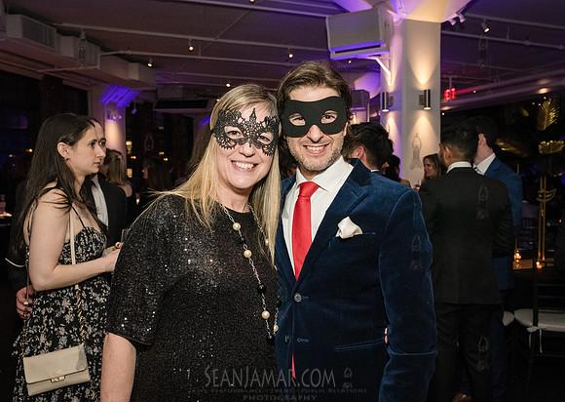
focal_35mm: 37
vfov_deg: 37.7
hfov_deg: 51.4
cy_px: 212
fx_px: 587
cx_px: 291
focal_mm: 26
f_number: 5
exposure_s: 1/200
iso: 5000
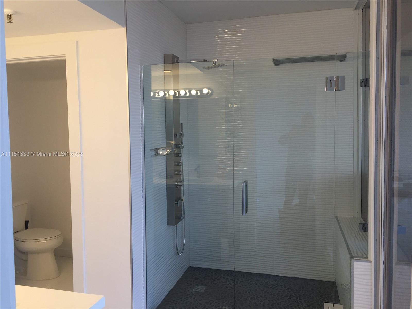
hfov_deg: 61.7
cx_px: 206
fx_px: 345
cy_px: 154
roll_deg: +0.1
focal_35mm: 29
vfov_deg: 48.2
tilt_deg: -3.5
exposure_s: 1/120
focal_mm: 4.15
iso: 40
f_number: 2.2
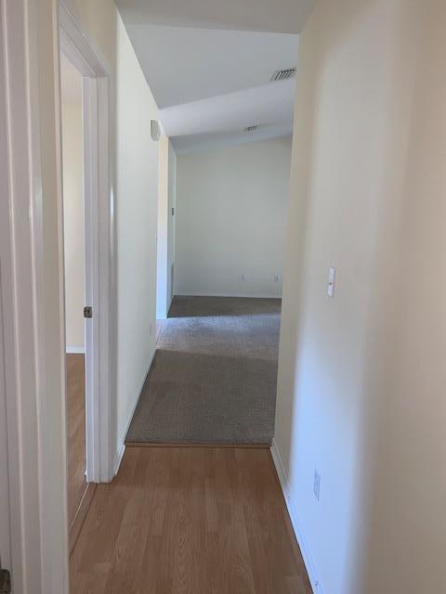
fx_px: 447
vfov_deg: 67.3
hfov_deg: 53.1
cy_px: 297
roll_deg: -2.3
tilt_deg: -9.0
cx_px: 223
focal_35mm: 26
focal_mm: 4.25
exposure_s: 1/18
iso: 50
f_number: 1.8
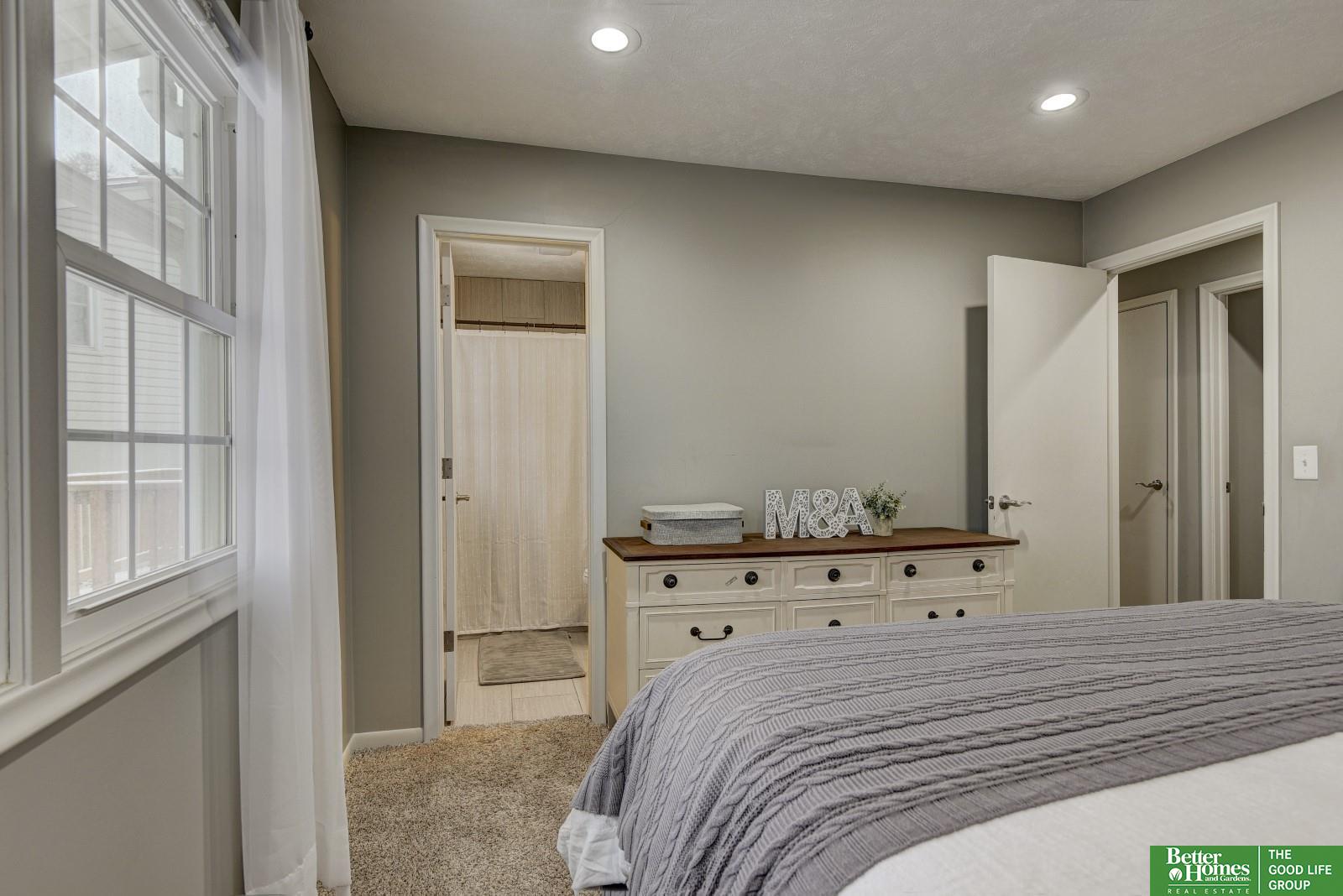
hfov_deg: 73.7
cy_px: 448
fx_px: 896
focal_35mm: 24
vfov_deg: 53.2
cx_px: 672
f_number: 8
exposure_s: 1/13
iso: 400
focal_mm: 24
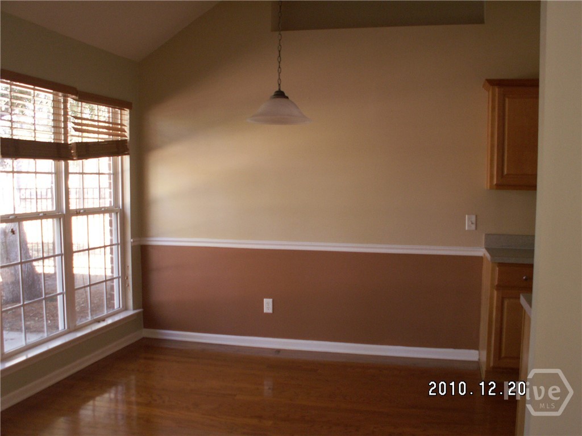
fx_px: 588
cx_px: 291
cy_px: 218
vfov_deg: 40.7
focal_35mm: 35
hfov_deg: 52.6
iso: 125
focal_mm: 5.86
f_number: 2.8
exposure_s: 1/40
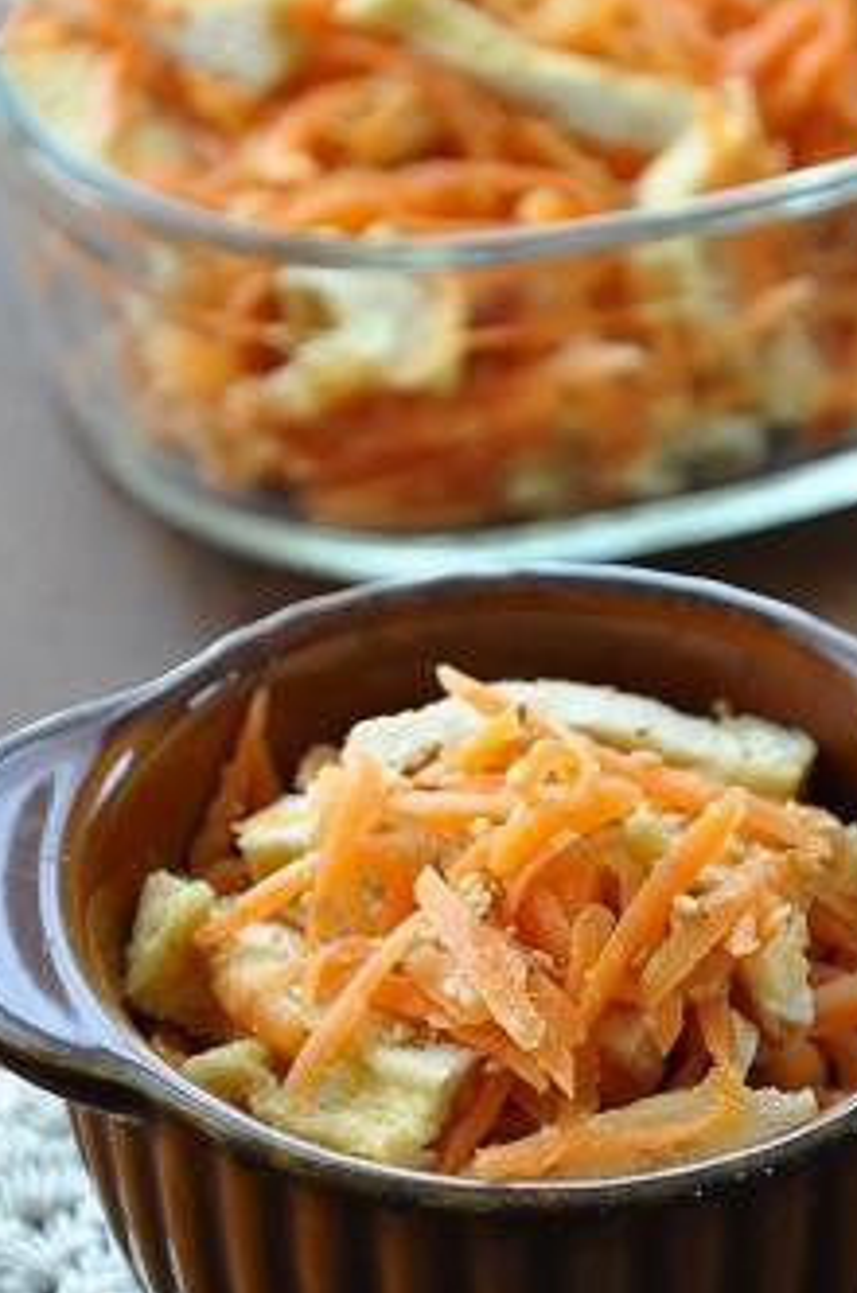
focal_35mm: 223
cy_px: 662
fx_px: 7996
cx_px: 545
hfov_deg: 6.1
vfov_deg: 9.2
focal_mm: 92
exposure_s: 1/60
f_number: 5.6
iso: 1600
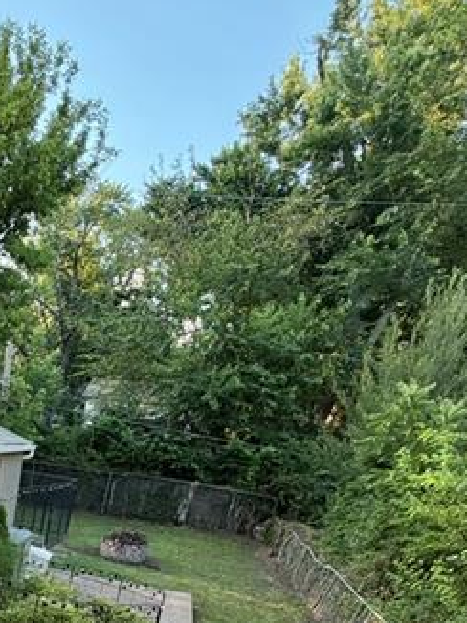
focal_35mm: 33
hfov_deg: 36.1
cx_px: -54
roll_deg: -5.5
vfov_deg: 44.9
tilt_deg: -24.1
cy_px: 652
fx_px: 594
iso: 64
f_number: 2.2
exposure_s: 1/121
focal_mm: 2.22
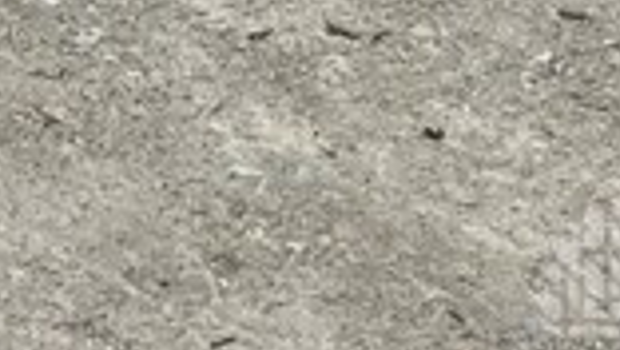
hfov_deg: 10.3
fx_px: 3060
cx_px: -751
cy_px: -1149
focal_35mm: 186
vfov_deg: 5.5
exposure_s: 1/1565
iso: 32
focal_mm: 4.25
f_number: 1.8
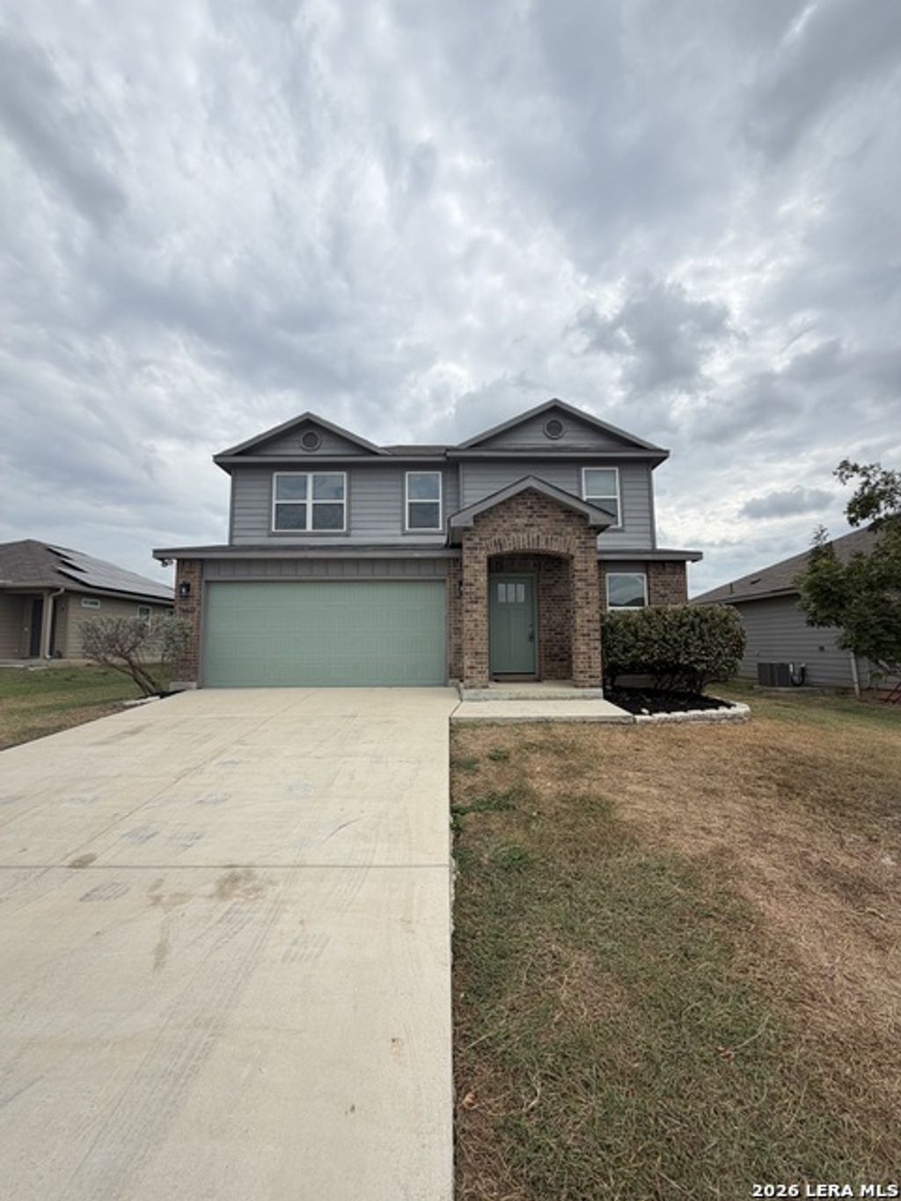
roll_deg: +0.8
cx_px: 450
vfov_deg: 102.1
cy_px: 600
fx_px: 486
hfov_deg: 85.7
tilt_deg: +6.0
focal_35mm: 14
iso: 20
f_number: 2.2
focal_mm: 2.22
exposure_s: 1/942
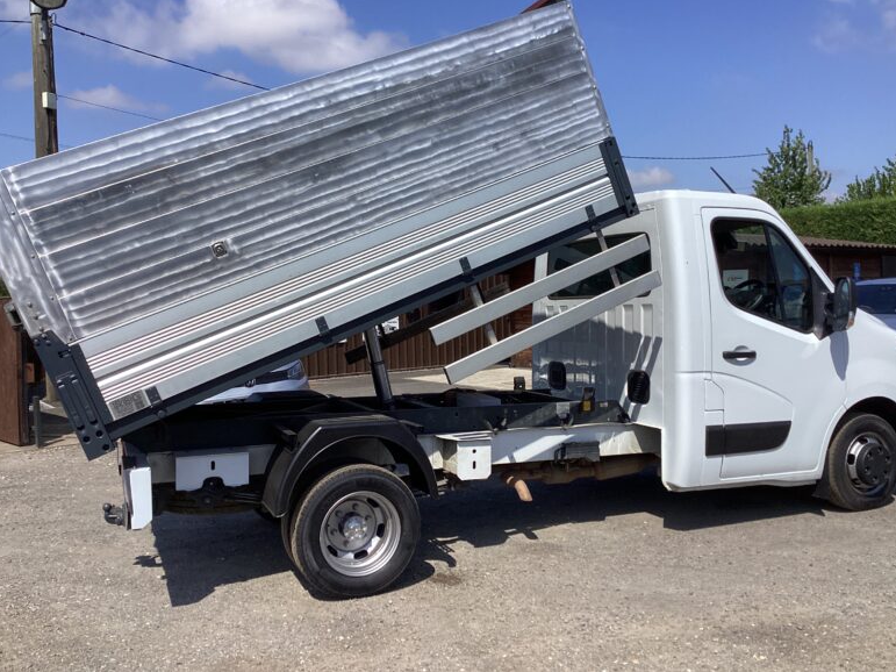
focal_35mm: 32
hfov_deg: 56.8
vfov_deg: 44.1
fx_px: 828
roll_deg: -0.2
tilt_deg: -2.4
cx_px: 456
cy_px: 326
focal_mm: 3.3
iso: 25
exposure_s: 1/2146
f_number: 2.4
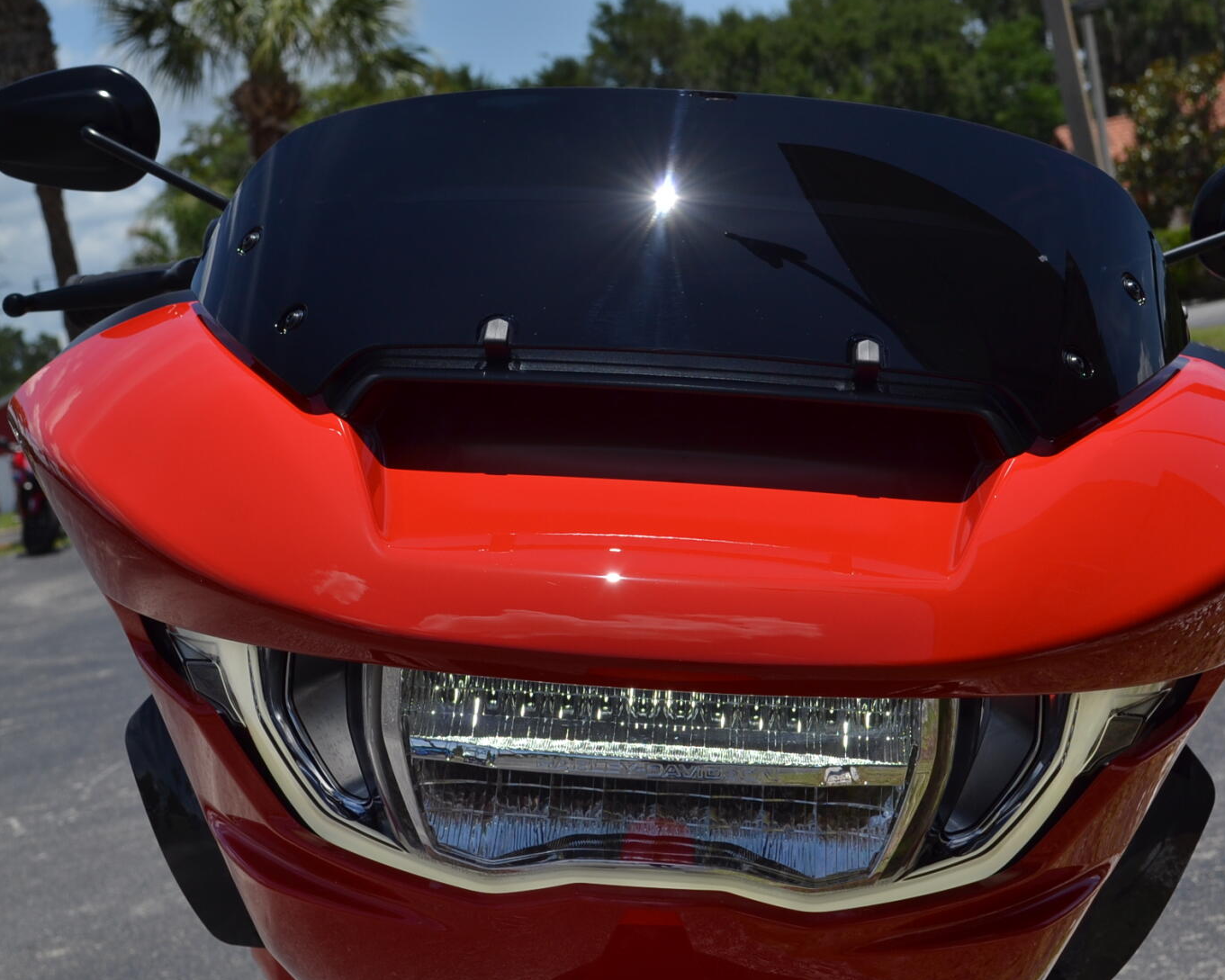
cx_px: 668
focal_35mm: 91
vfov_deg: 16.9
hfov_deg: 21.0
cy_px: 596
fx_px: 3299
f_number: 10
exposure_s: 1/400
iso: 100
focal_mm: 44
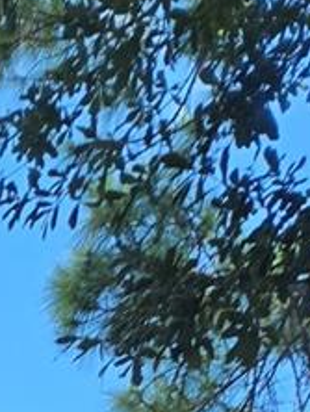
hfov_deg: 8.0
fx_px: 1895
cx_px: -614
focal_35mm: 159
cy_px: 1277
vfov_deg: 9.4
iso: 32
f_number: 1.8
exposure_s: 1/180
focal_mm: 5.4
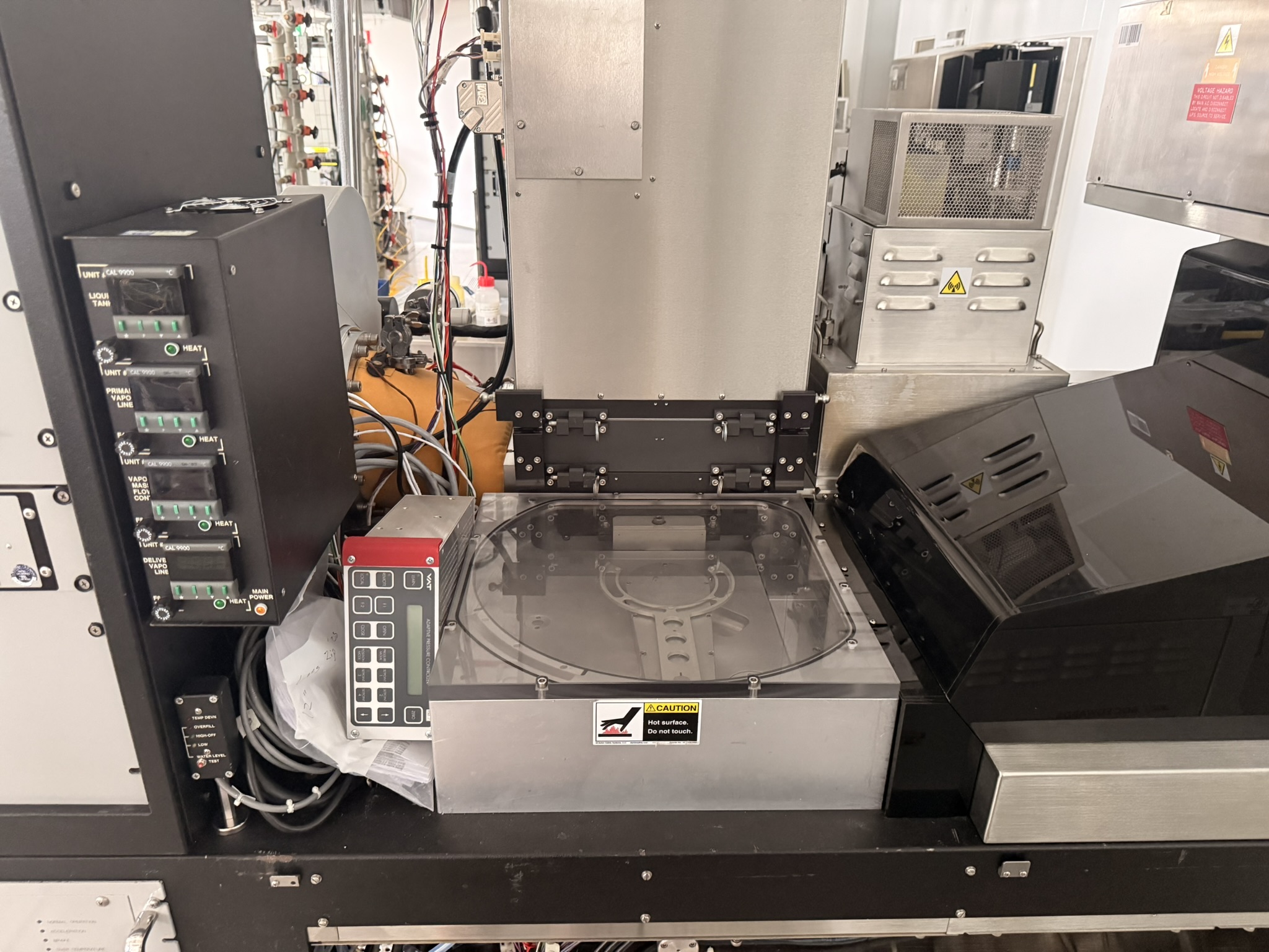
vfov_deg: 56.8
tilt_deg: -22.2
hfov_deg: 71.6
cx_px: 634
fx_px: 880
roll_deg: -0.8
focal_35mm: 24
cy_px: 476
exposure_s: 1/40
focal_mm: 6.76
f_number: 1.78
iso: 1000
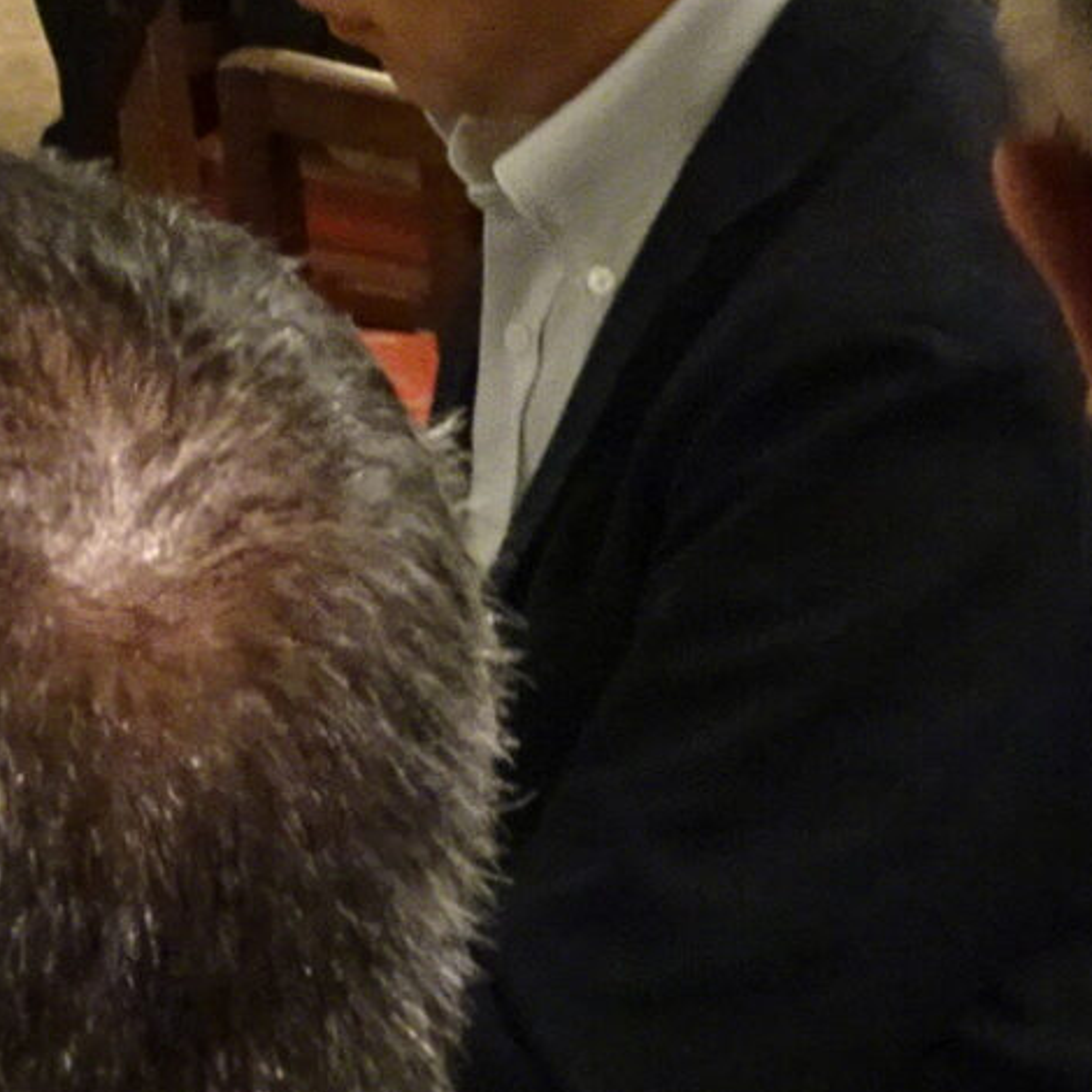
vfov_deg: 6.5
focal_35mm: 260
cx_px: -788
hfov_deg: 6.6
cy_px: -1085
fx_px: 9279
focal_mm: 9.2
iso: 800
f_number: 4.5
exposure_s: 1/30
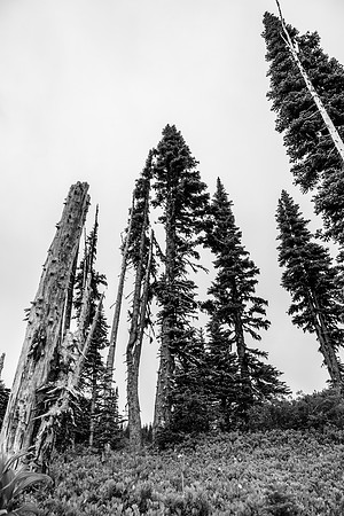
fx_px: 344
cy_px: 258
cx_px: 172
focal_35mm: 24
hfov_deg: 53.1
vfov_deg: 73.7
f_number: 5.6
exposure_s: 1/400
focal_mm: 16
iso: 125
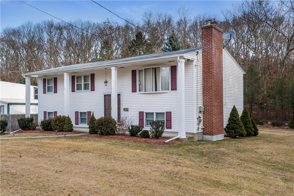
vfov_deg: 38.9
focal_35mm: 34
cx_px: 147
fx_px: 278
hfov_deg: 55.8
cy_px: 98
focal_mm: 34
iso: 200
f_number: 6.3
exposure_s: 1/60
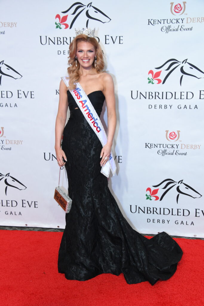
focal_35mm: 52
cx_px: 102
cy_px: 153
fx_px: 442
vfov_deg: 38.2
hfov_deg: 26.0
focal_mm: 52
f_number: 7.1
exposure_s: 1/80
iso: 1600
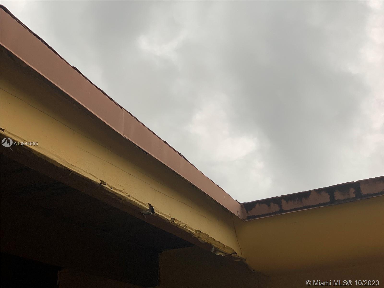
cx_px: 192
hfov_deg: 36.8
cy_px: 144
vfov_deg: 28.0
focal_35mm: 52
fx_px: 577
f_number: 2.4
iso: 50
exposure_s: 1/122
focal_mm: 6
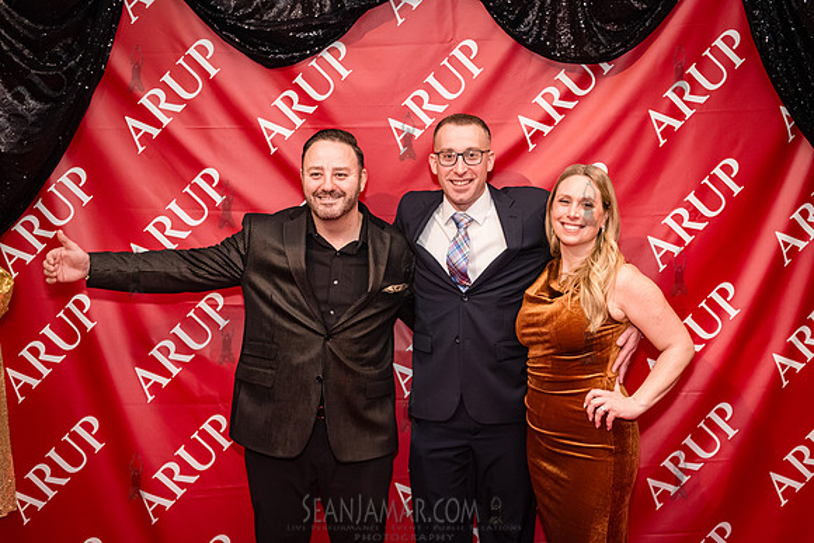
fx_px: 933
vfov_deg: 32.5
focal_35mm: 41
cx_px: 441
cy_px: 272
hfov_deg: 47.1
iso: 8000
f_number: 3.2
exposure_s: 1/250
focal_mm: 35
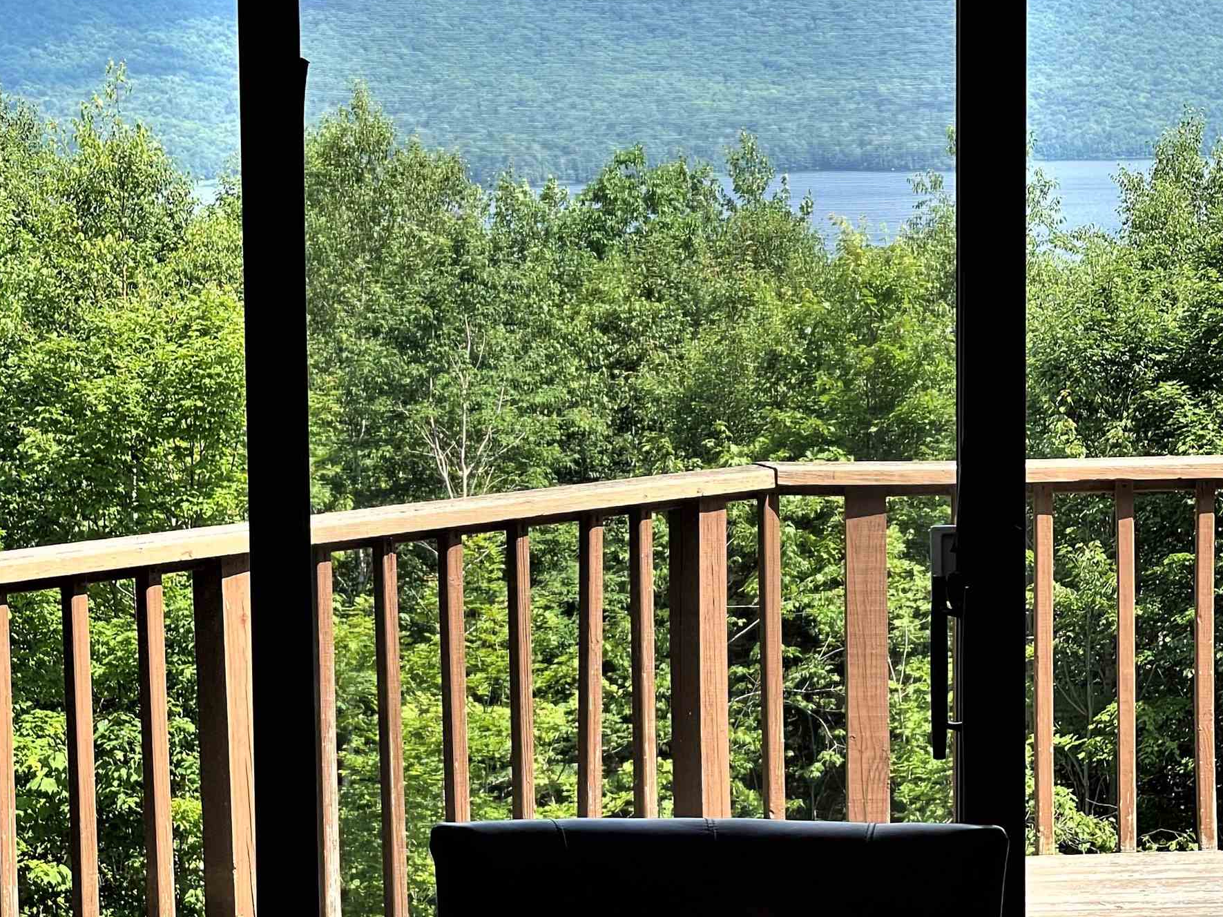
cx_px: 735
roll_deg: +0.6
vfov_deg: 13.3
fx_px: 3921
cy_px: 476
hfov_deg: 17.7
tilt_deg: -7.4
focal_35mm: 111
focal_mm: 7.5
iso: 20
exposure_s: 1/318
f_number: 2.2
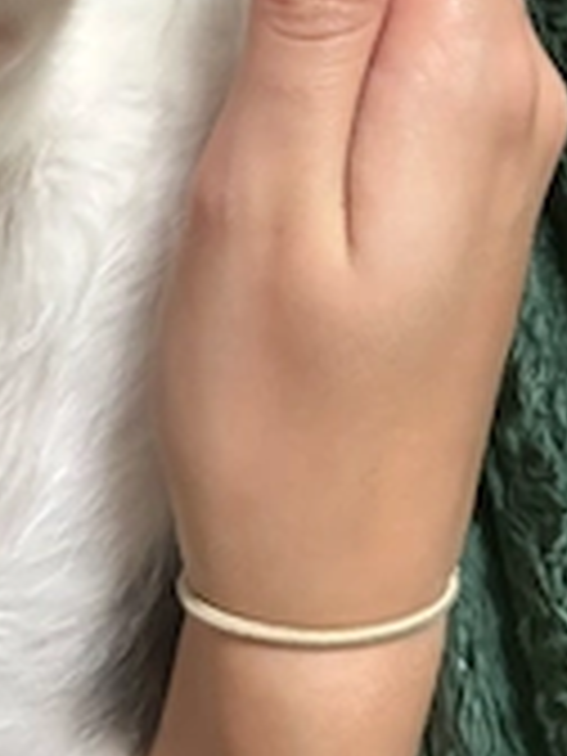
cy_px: -22
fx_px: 1354
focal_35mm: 62
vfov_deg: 28.9
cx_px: 207
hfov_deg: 23.6
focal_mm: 5.96
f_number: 1.6
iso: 500
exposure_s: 1/33
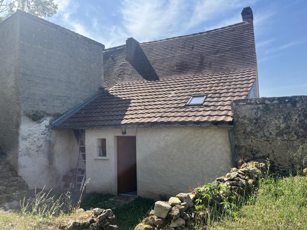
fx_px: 231
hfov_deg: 67.3
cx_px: 154
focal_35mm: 26
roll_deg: +2.2
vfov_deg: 53.1
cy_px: 115
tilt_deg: +2.4
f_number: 1.6
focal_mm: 5.1
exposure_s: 1/1776
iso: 50
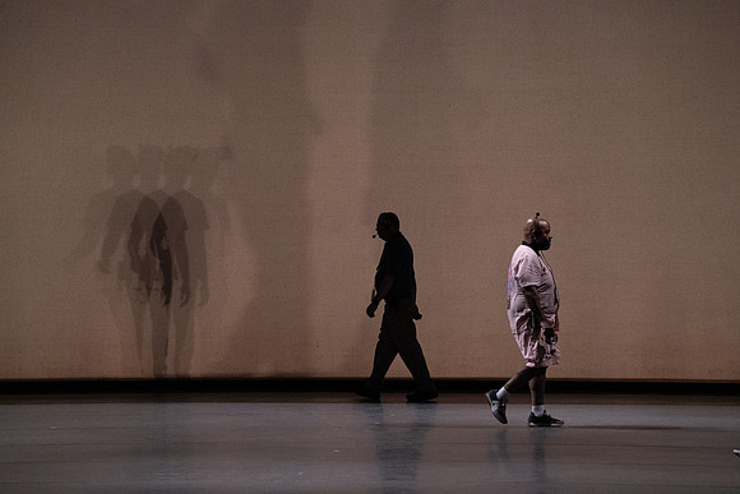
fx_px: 3742
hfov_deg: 11.3
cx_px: 370
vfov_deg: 7.5
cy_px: 247
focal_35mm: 182
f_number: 6.3
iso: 12800
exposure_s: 1/500
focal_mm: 182
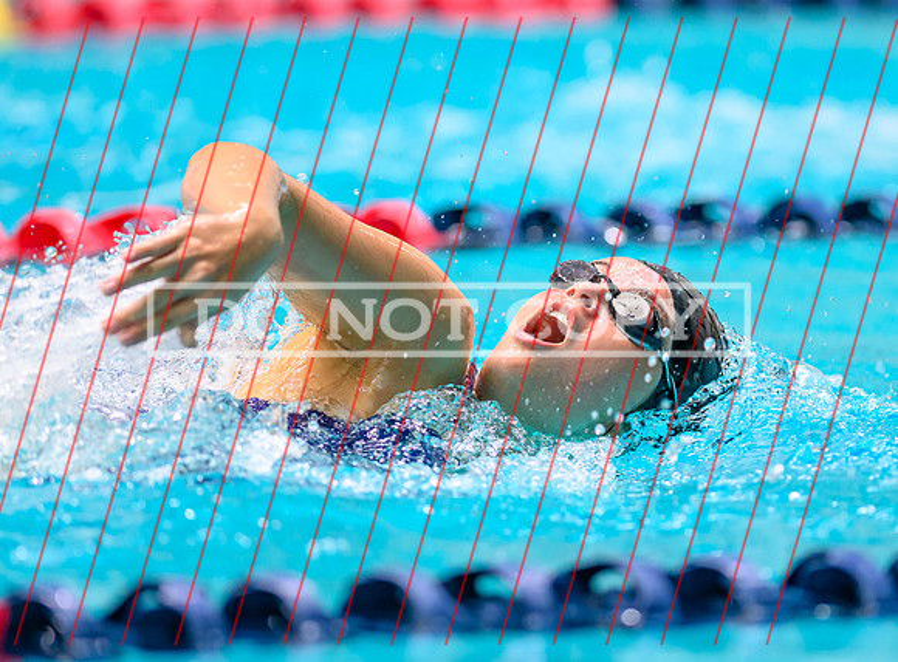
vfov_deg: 3.2
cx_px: 574
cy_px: 353
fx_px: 11687
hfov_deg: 4.4
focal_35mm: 453
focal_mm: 300
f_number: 2.8
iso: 2000
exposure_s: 1/800
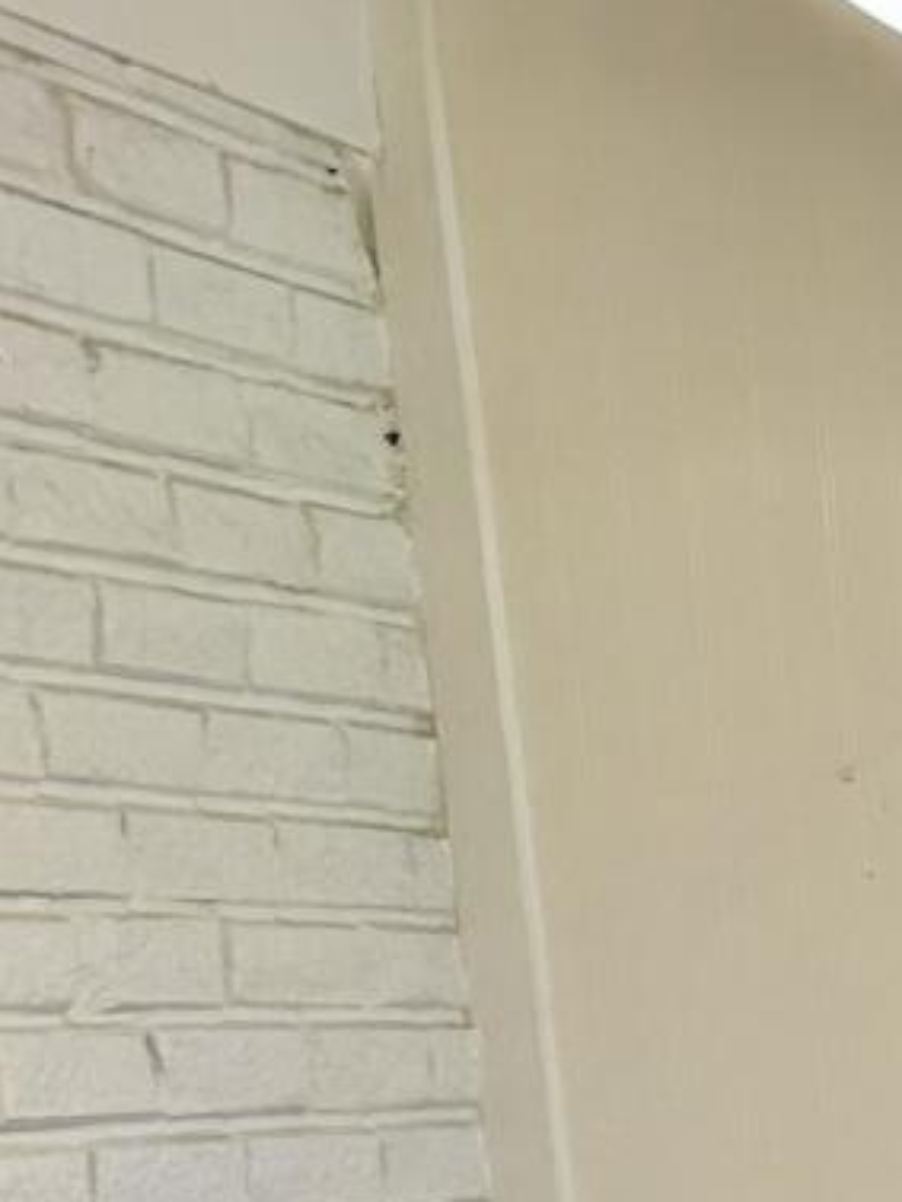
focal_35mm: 138
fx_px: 4792
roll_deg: +0.1
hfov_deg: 9.4
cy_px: 2261
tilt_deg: -14.5
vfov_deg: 12.8
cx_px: 2282
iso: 100
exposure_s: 1/120
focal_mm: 5.7
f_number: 1.5
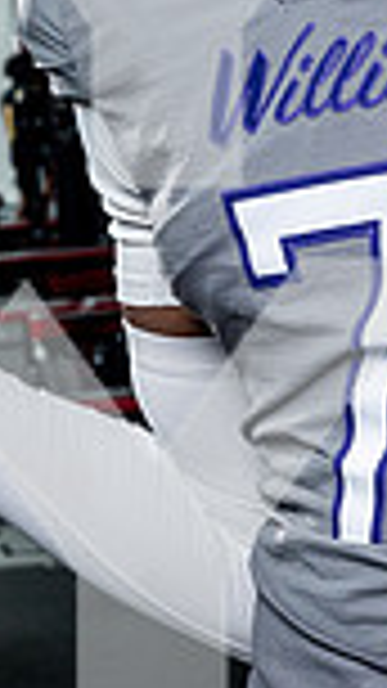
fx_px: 3121
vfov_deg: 12.4
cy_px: -47
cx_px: 356
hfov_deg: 7.1
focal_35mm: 171
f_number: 8
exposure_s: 1/250
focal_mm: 43
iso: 640
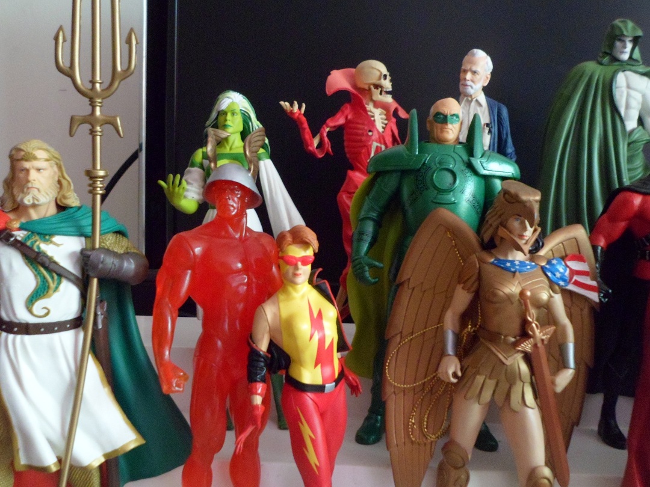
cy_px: 244
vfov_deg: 39.7
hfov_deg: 51.4
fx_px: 676
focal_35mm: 36
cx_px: 325
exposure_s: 1/6
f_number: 3.8
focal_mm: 6.6
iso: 400
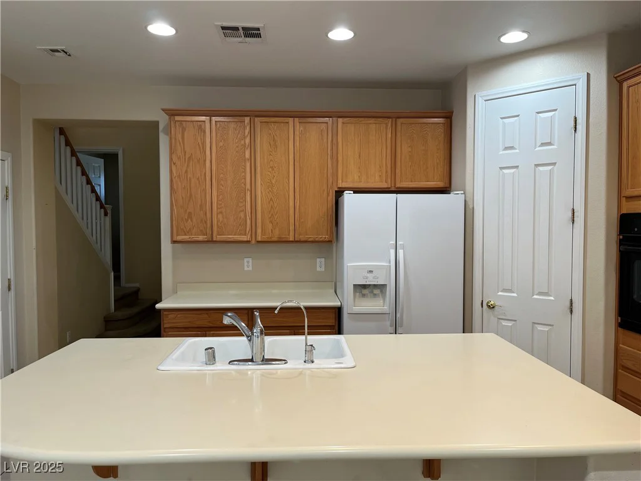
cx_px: 320
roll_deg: +0.1
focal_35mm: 26
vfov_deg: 53.1
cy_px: 240
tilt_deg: -1.9
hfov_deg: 67.3
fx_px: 481
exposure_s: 1/60
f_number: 1.6
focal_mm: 5.1
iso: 64
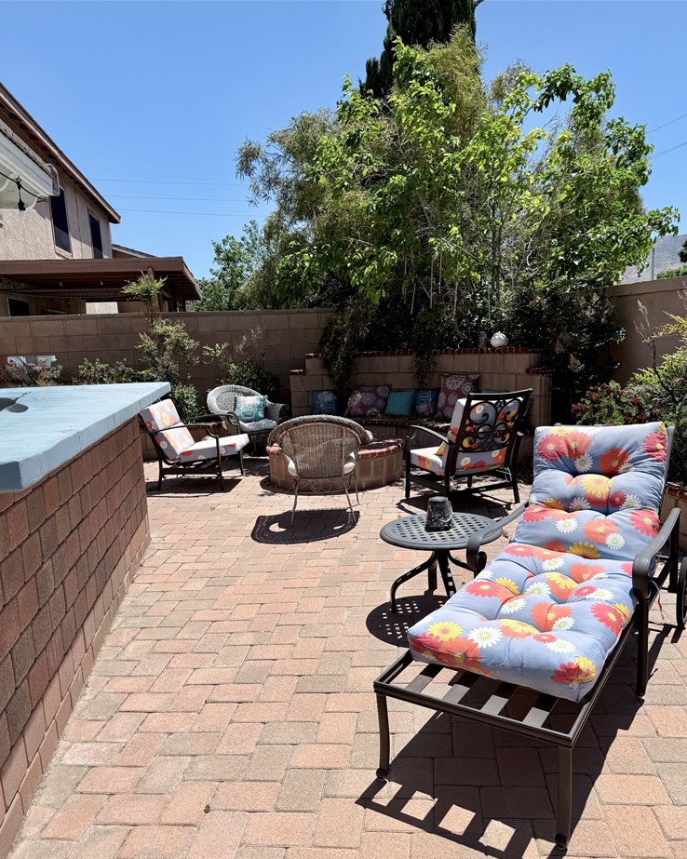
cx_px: 343
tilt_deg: -10.6
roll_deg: +2.6
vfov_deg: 65.9
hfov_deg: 54.9
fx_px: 661
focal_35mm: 26
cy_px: 476
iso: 80
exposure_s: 1/6173
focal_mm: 6.76
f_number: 1.78
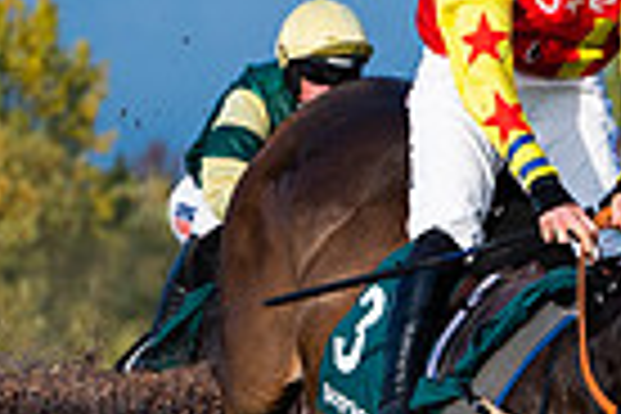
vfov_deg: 2.4
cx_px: 1423
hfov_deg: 3.5
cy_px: 303
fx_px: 9987
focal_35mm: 579
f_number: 4
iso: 400
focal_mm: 120
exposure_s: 1/3200
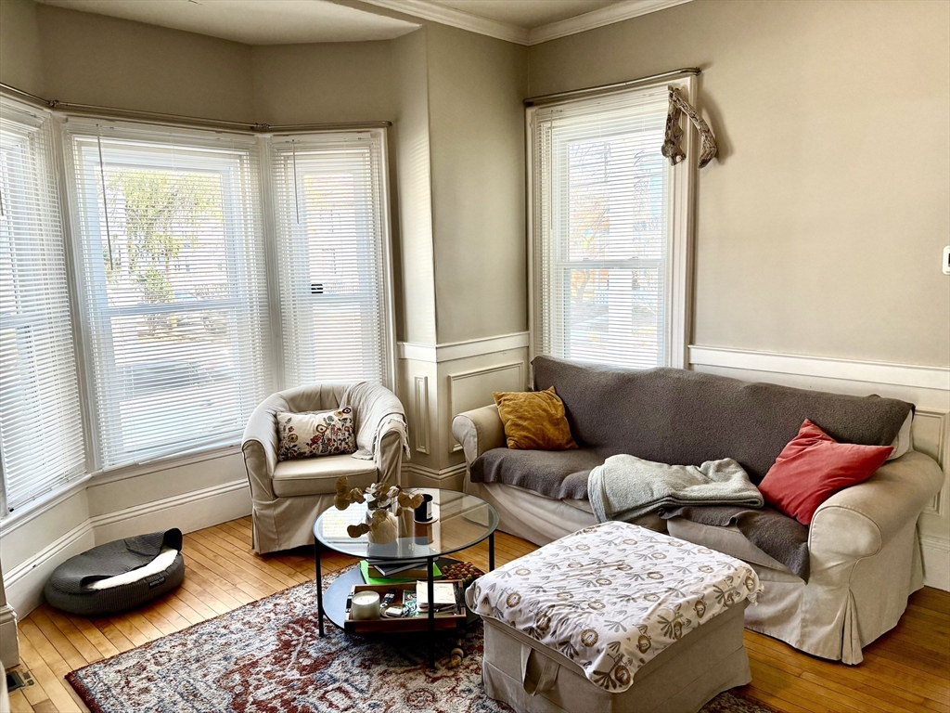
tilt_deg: -8.8
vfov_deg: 53.1
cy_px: 356
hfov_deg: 67.3
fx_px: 714
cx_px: 475
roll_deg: +1.2
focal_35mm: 26
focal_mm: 5.96
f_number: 1.6
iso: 100
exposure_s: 1/161
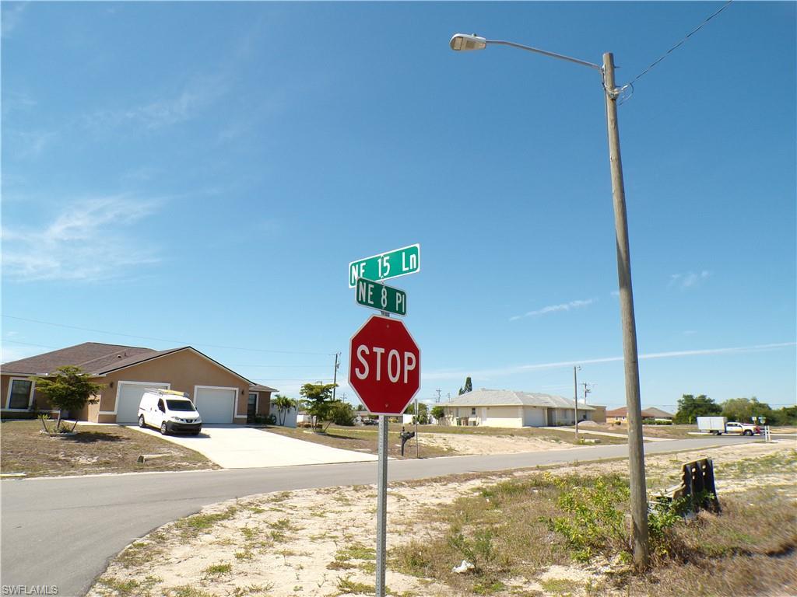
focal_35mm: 24
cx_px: 398
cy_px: 298
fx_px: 553
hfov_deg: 71.6
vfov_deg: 56.8
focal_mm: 4.3
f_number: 4.4
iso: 100
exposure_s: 1/680
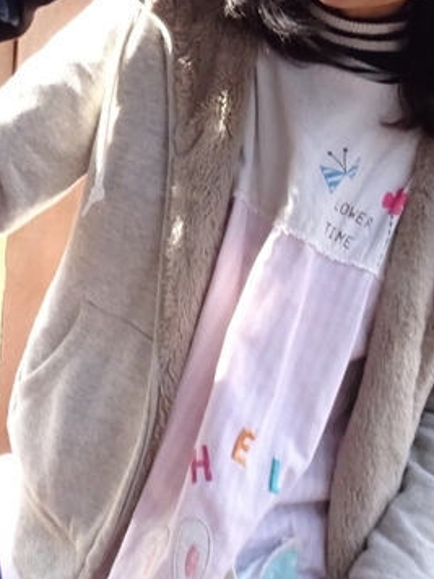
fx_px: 1153
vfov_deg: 25.5
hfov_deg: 19.8
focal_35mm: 69
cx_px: -106
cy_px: -98
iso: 400
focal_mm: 4.1
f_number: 3.5
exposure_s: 1/250
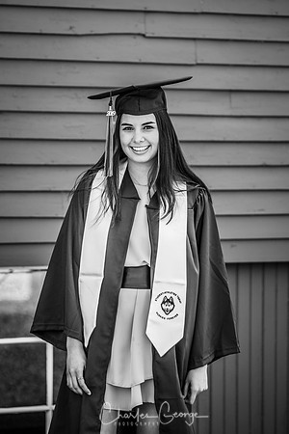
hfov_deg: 6.8
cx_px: 144
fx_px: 2438
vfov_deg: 10.2
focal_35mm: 202
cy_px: 217
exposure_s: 1/250
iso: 100
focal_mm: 135
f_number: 2.8
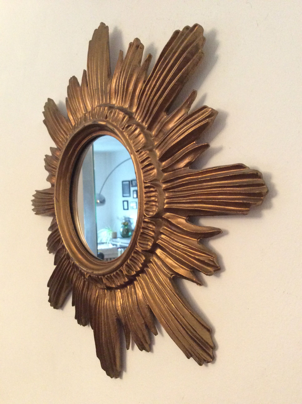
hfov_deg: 44.1
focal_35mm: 32
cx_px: 151
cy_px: 202
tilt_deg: +0.8
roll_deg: +0.5
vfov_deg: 56.9
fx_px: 373
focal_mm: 3.3
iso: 320
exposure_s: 1/17
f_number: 2.4
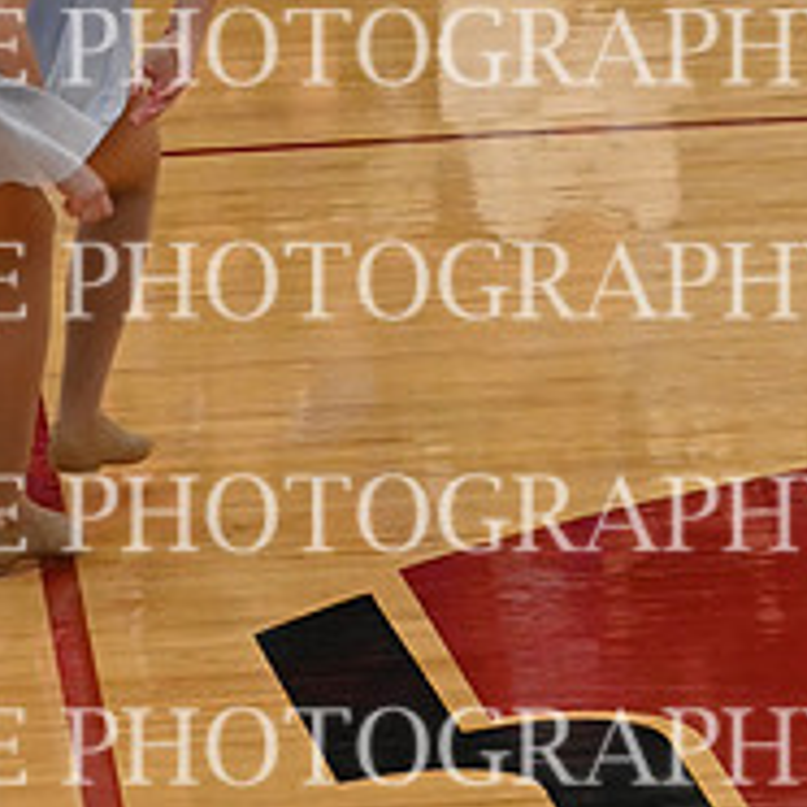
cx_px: 33
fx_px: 13056
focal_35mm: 495
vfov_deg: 3.5
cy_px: -69
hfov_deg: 3.5
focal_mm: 125
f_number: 4
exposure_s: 1/400
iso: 5000
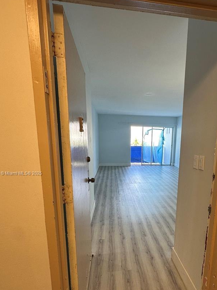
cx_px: 139
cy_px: 174
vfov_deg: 78.1
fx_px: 176
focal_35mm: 21
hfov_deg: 62.4
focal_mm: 2.22
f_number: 2.2
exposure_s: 1/120
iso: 100
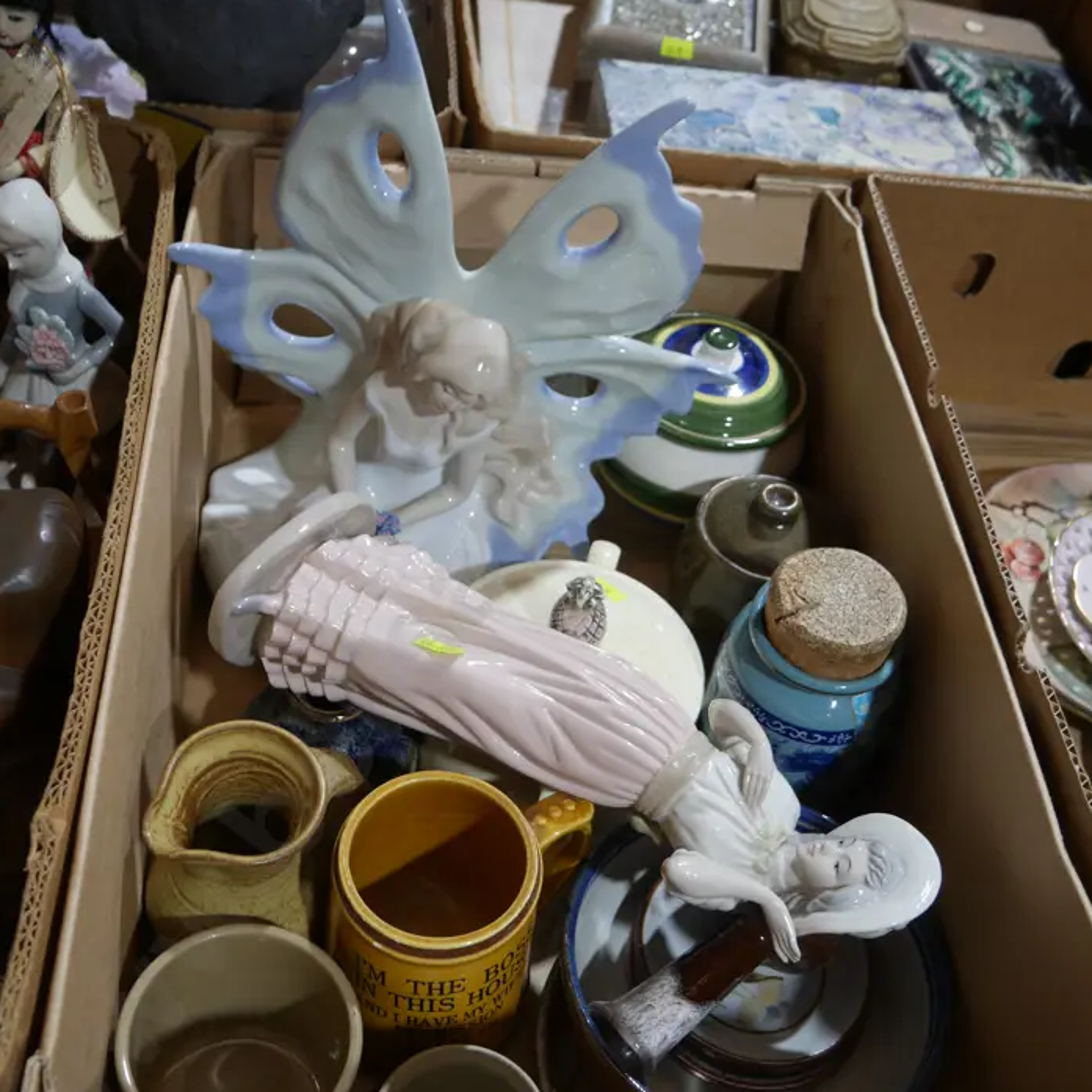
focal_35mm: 39
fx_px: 1392
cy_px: 509
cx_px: 521
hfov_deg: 42.8
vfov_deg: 42.8
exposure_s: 1/60
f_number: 3.6
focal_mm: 15
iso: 200
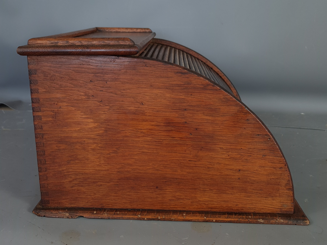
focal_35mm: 26
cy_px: 122
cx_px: 164
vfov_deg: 53.1
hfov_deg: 67.3
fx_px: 246
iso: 64
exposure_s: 1/50
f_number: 1.8
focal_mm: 5.4
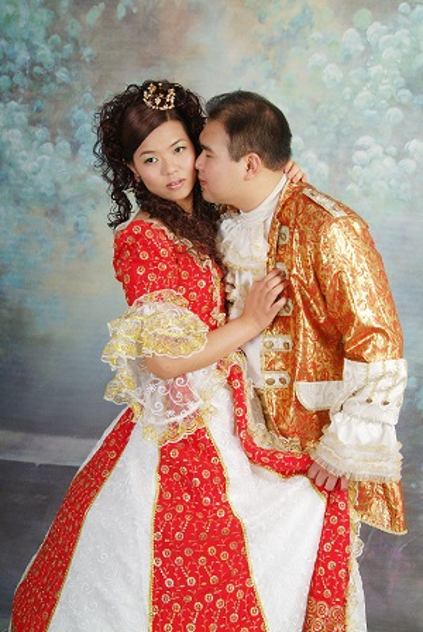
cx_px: 212
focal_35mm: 57
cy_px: 316
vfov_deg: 35.0
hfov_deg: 23.9
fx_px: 1001
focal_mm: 38
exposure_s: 1/125
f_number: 9.5
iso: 100
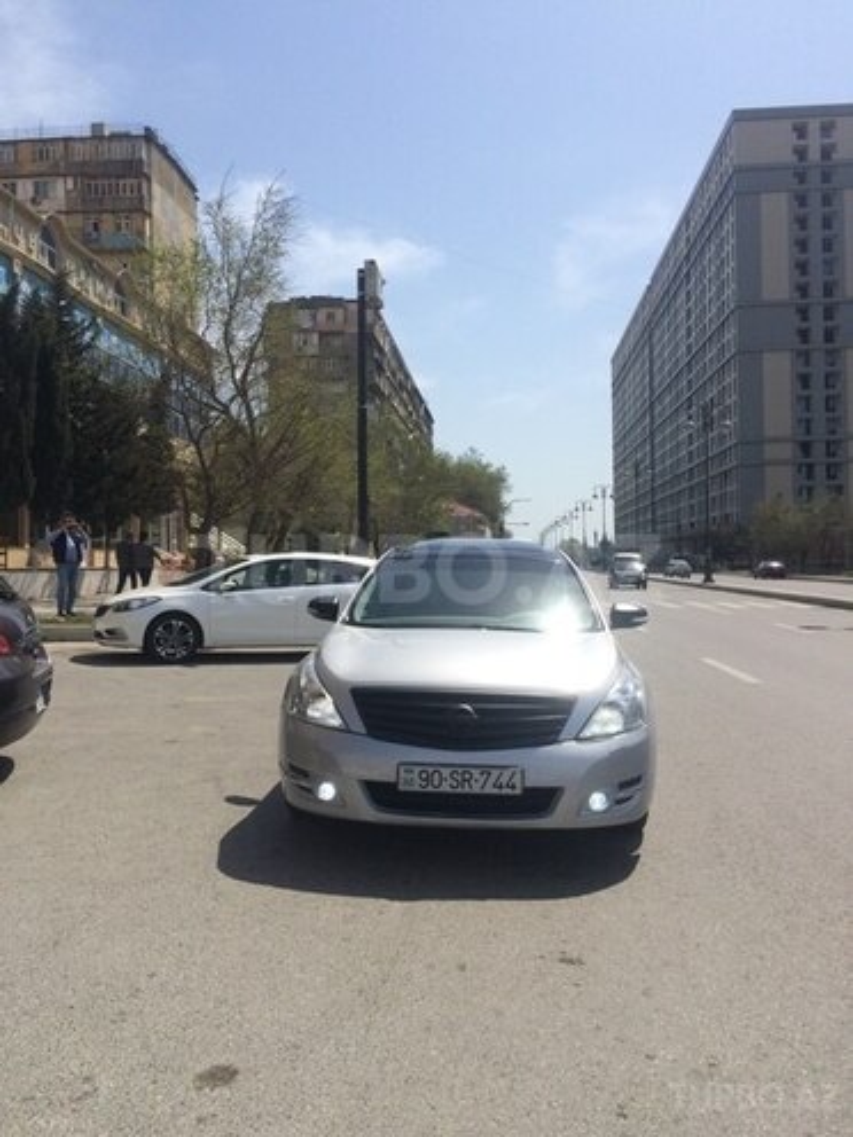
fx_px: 953
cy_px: 568
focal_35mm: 29
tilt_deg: -0.3
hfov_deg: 48.2
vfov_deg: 61.7
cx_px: 426
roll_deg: +1.5
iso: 32
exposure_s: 1/4115
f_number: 2.2
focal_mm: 4.15
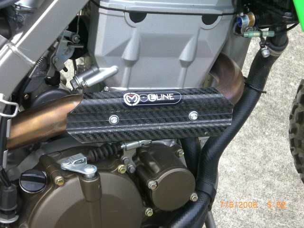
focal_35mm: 87
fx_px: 764
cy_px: 114
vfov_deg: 17.0
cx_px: 152
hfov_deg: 22.5
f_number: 5
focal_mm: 14.49
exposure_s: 1/100
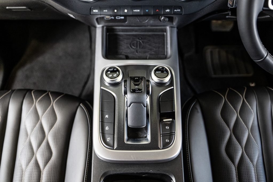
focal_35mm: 28
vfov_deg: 46.4
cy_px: 91
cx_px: 136
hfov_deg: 65.5
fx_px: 212
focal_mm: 28
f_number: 2.8
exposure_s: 1/160
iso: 1600
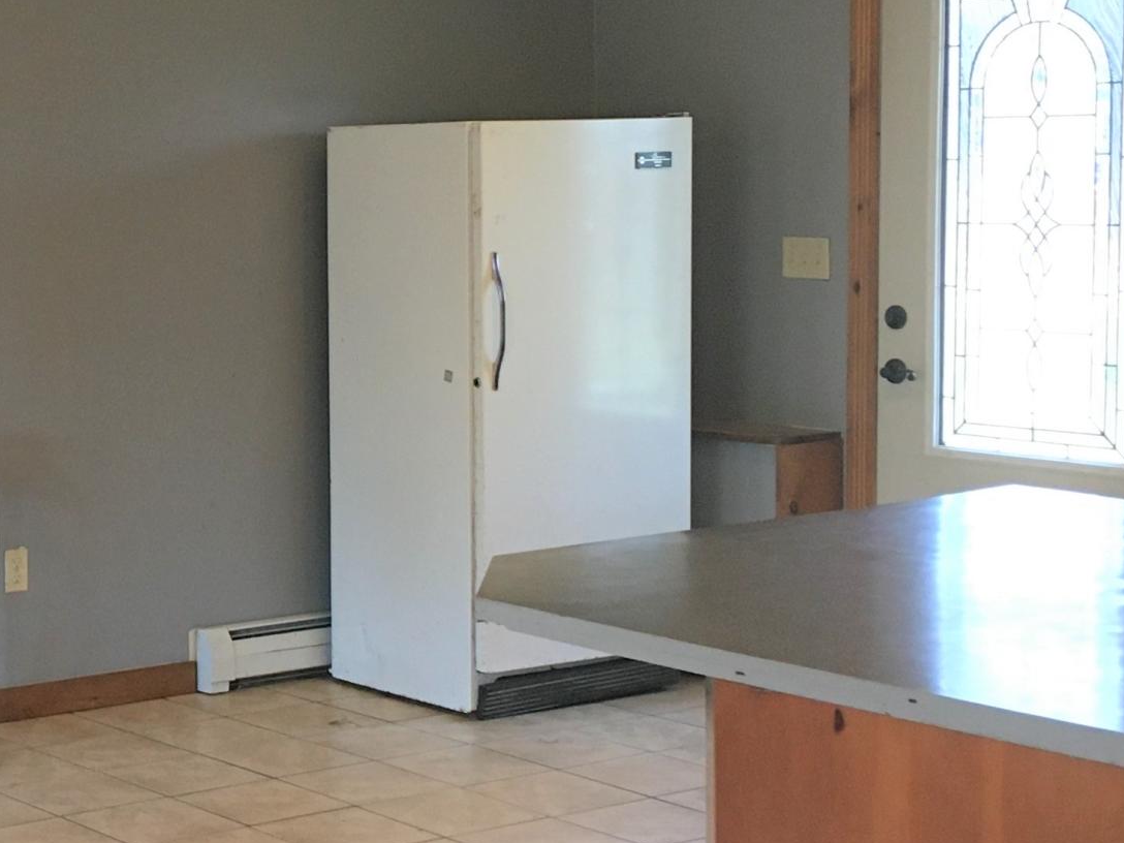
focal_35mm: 80
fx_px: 2598
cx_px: -58
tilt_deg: -7.2
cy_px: 415
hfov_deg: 23.2
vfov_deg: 18.4
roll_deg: +2.4
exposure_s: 1/30
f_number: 2.2
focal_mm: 4.15
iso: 125
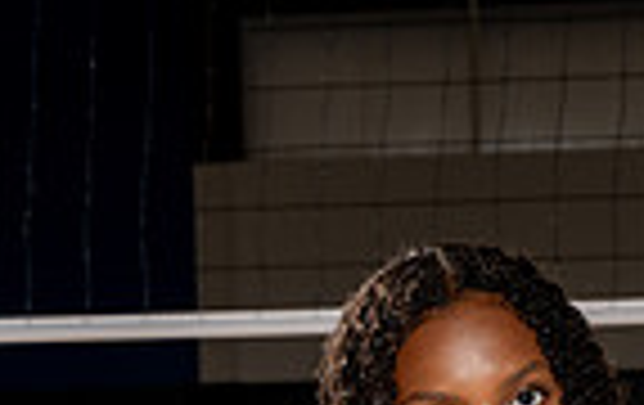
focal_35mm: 192
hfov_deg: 10.9
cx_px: 455
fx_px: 3376
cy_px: 1008
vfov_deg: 6.5
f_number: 8
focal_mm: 60
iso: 100
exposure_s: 1/250
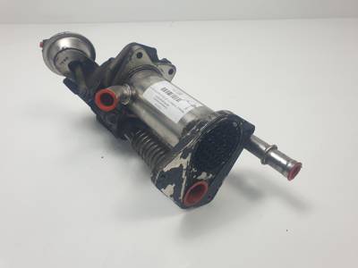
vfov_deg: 53.1
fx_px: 269
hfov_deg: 67.3
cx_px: 179
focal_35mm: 26
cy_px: 134
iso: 50
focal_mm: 4.3
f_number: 2.4
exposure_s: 1/249
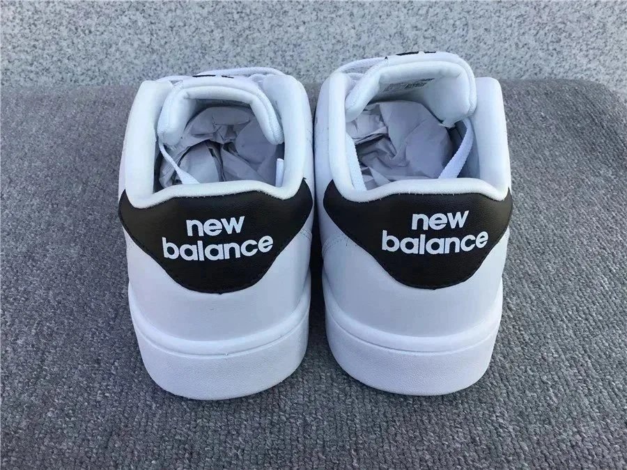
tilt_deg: -35.8
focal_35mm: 31
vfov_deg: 45.4
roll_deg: -1.0
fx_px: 562
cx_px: 314
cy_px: 235
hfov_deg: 58.4
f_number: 2.4
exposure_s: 1/455
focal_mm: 3.3
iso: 25
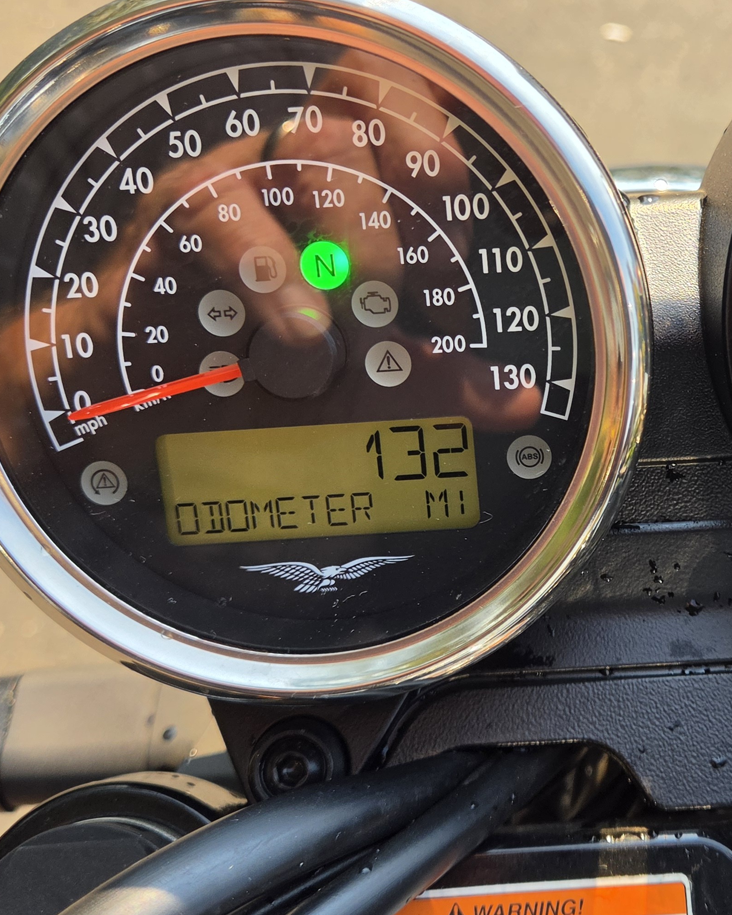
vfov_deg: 41.2
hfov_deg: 32.4
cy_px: 465
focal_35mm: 45
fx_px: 1219
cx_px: 596
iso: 80
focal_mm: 5.4
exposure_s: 1/1027
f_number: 1.8
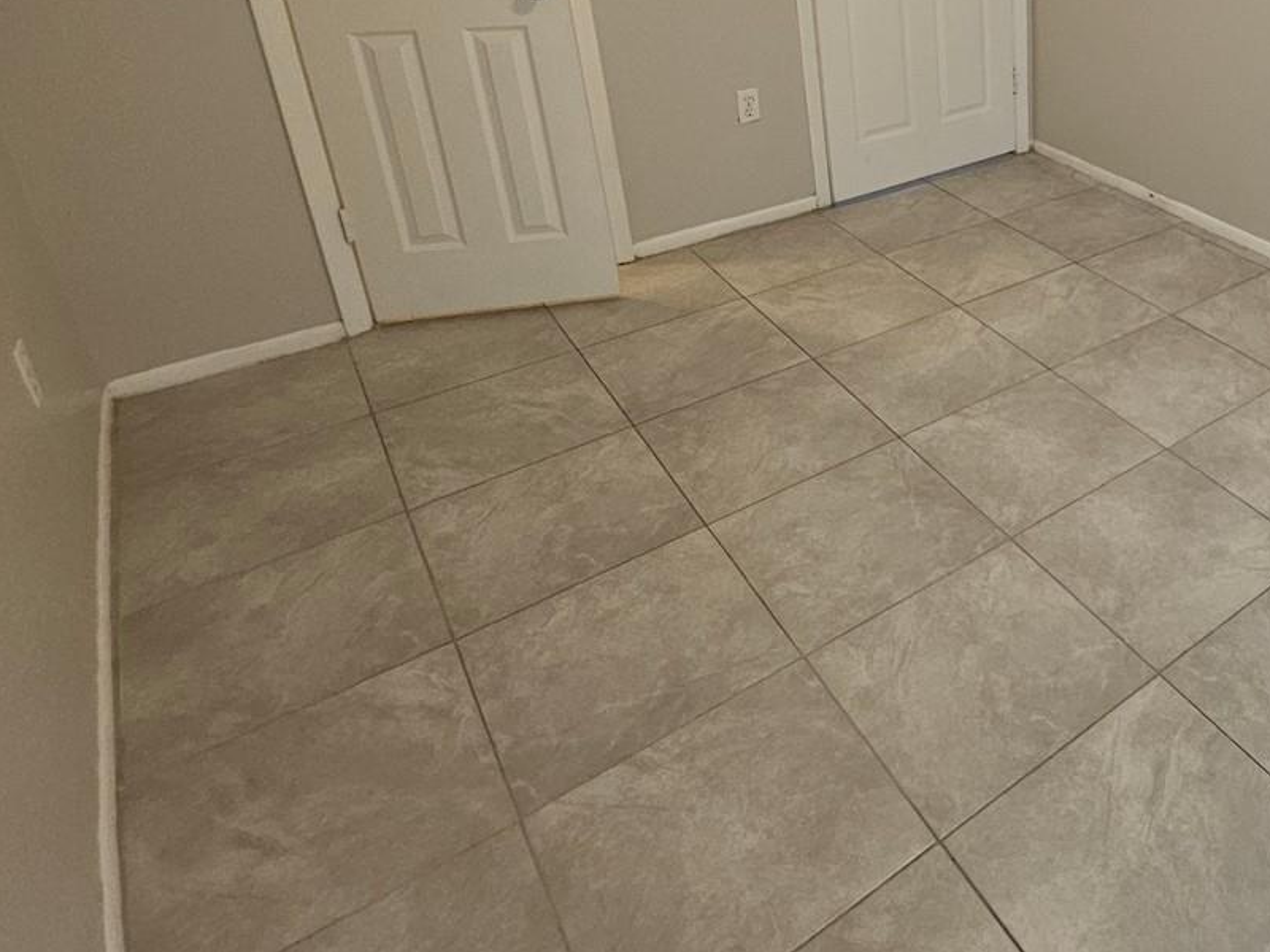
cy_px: 154
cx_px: 1153
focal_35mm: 26
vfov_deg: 49.1
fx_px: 954
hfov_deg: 57.4
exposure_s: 1/60
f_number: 2.2
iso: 200
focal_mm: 1.7
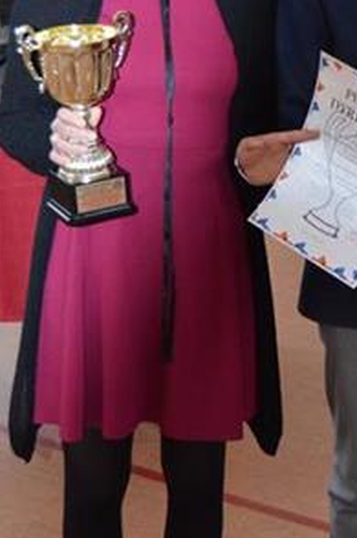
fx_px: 1388
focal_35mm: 93
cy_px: 123
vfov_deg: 21.7
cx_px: 337
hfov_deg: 14.5
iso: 900
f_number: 4
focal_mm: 28
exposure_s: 1/60
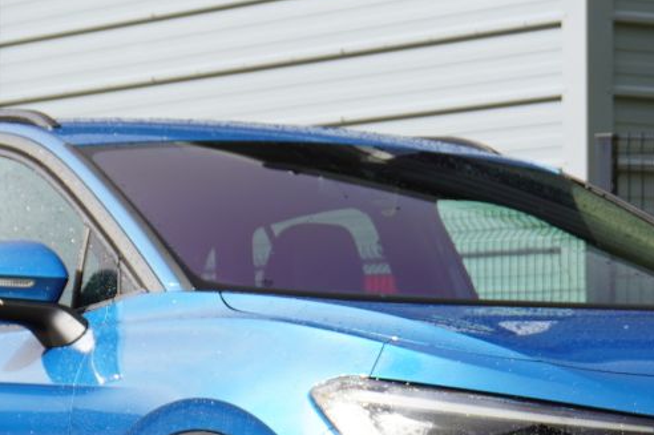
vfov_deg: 7.6
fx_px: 3278
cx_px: 403
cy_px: 398
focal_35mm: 181
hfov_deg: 11.4
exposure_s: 1/200
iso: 100
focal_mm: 37
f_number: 6.3
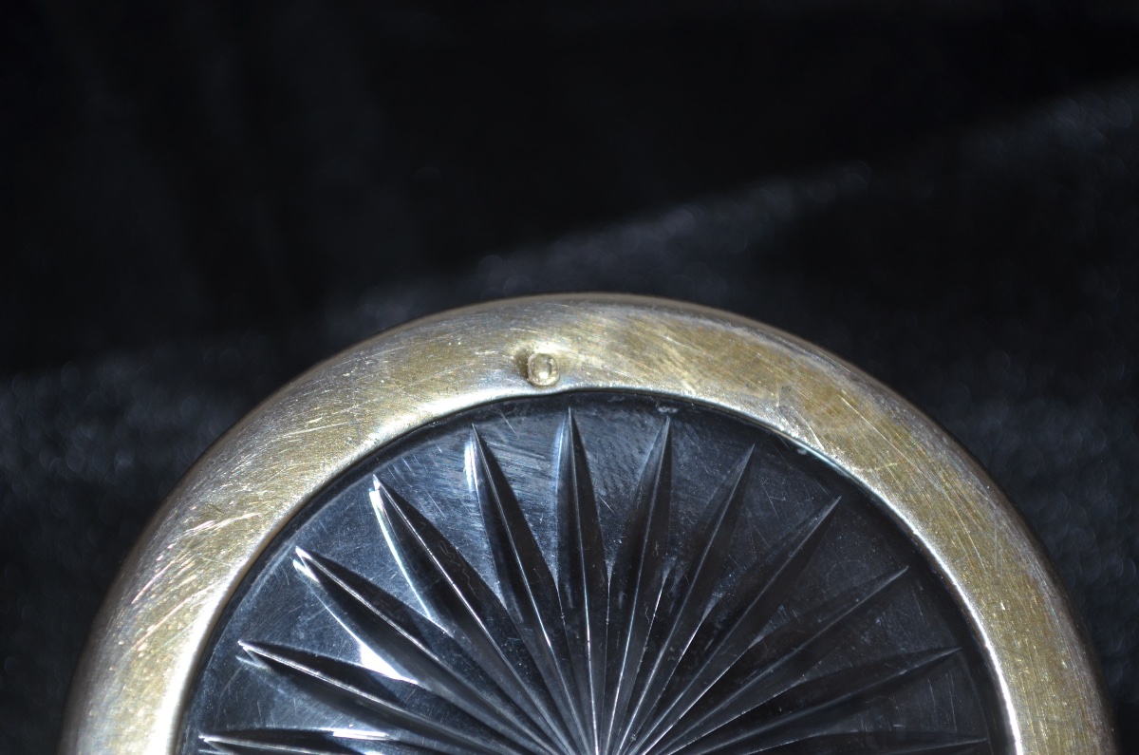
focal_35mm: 82
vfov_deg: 16.5
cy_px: 378
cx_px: 570
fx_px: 2605
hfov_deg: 24.7
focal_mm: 55
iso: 200
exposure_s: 1/30
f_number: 5.6
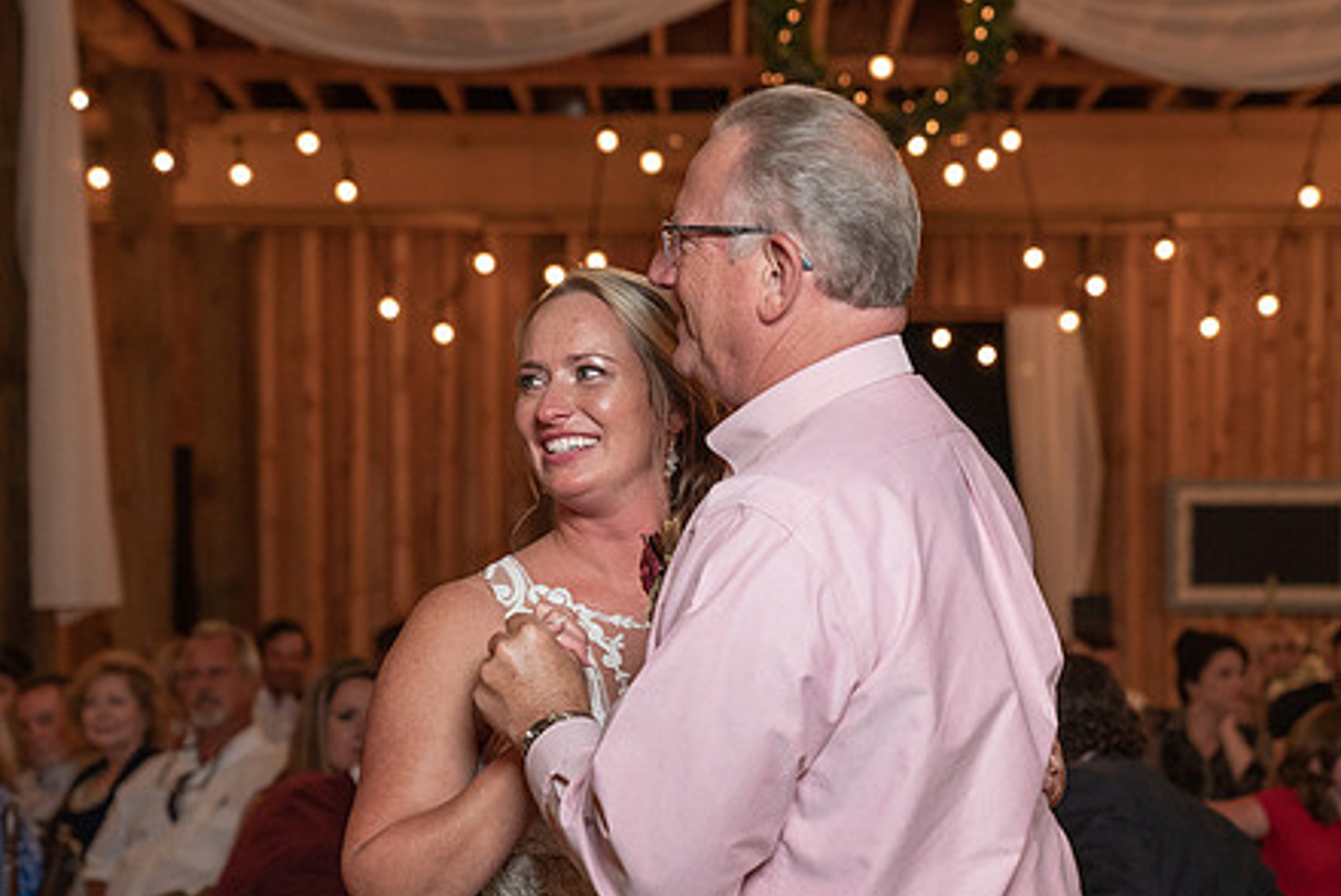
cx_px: 748
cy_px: 613
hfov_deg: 20.4
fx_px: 3727
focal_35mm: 100
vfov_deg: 13.7
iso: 2000
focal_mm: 70
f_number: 4
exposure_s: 1/200
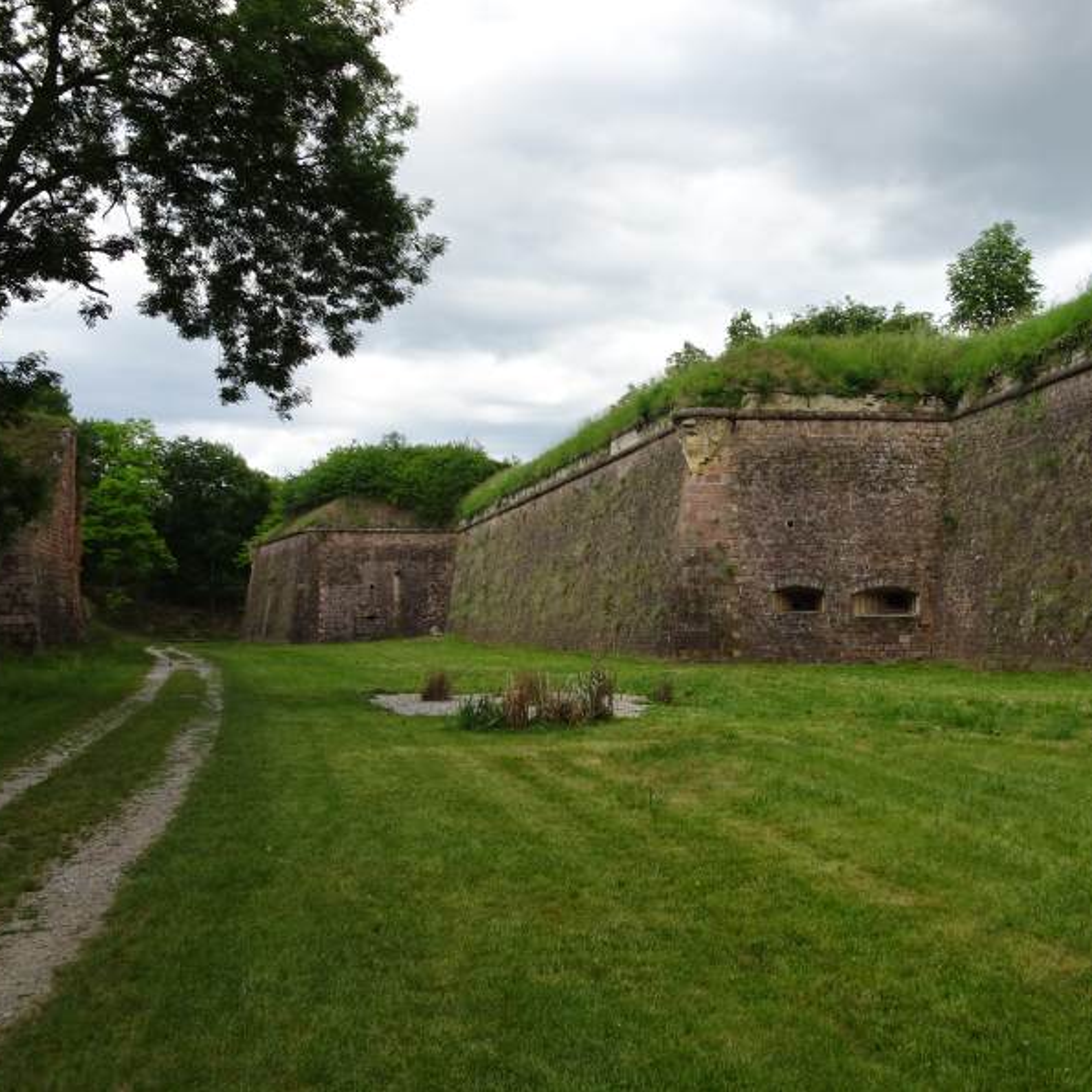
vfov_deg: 43.9
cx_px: 708
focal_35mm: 38
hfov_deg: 43.4
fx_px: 1356
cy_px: 547
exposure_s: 1/250
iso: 80
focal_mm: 5.43
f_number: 4
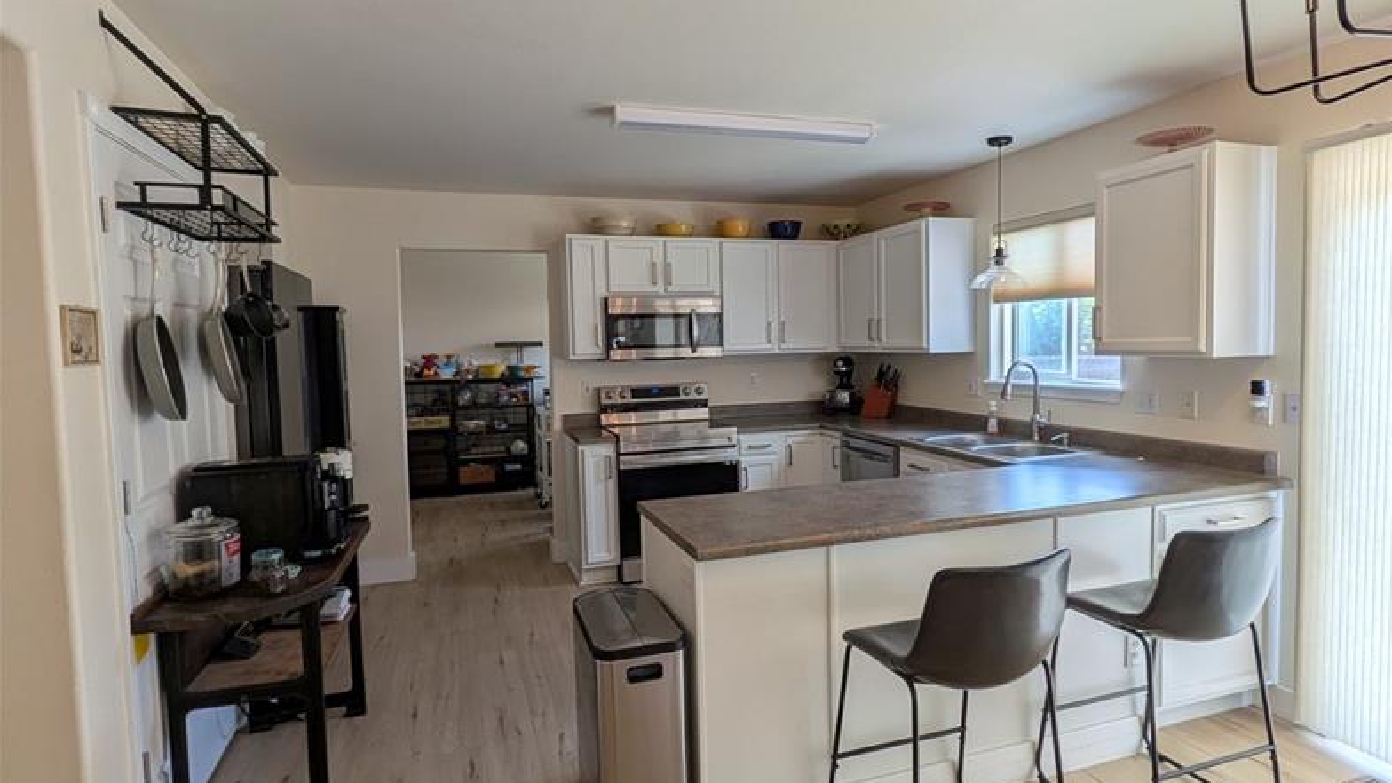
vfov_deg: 53.6
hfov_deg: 83.8
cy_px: 387
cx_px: 717
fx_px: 775
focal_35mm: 21
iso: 42
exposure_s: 1/139
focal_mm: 1.85
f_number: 2.2
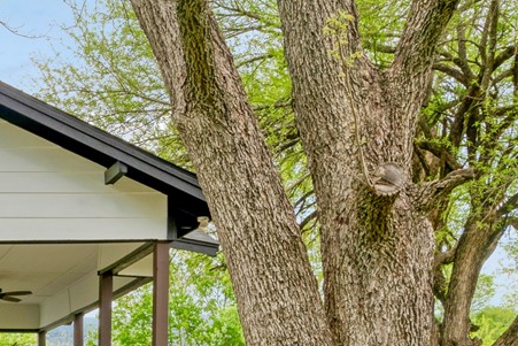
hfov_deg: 23.2
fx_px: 1108
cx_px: -166
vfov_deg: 16.6
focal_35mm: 77
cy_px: 471
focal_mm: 16
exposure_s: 1/30
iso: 100
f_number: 10
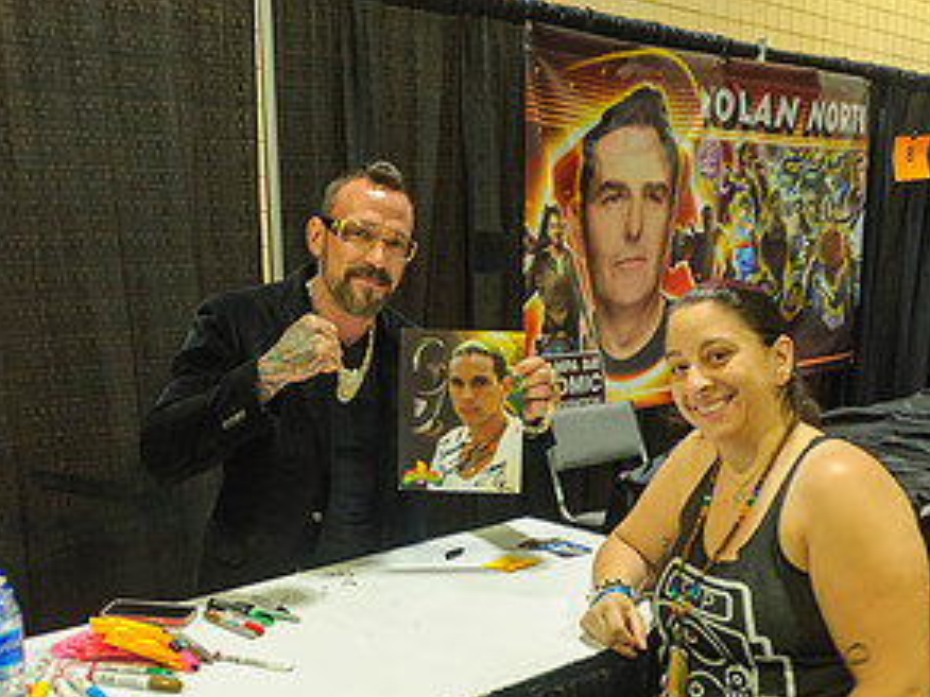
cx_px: 473
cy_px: 509
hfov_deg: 46.8
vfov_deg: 35.3
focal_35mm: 40
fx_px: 1075
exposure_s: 1/50
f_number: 3.5
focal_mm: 18
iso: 800
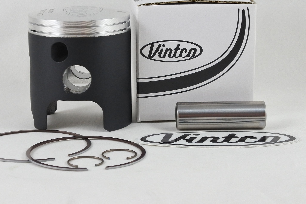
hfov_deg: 28.4
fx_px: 604
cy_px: 80
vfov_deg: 19.2
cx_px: 140
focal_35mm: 71
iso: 500
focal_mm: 21
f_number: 4.8
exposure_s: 1/125
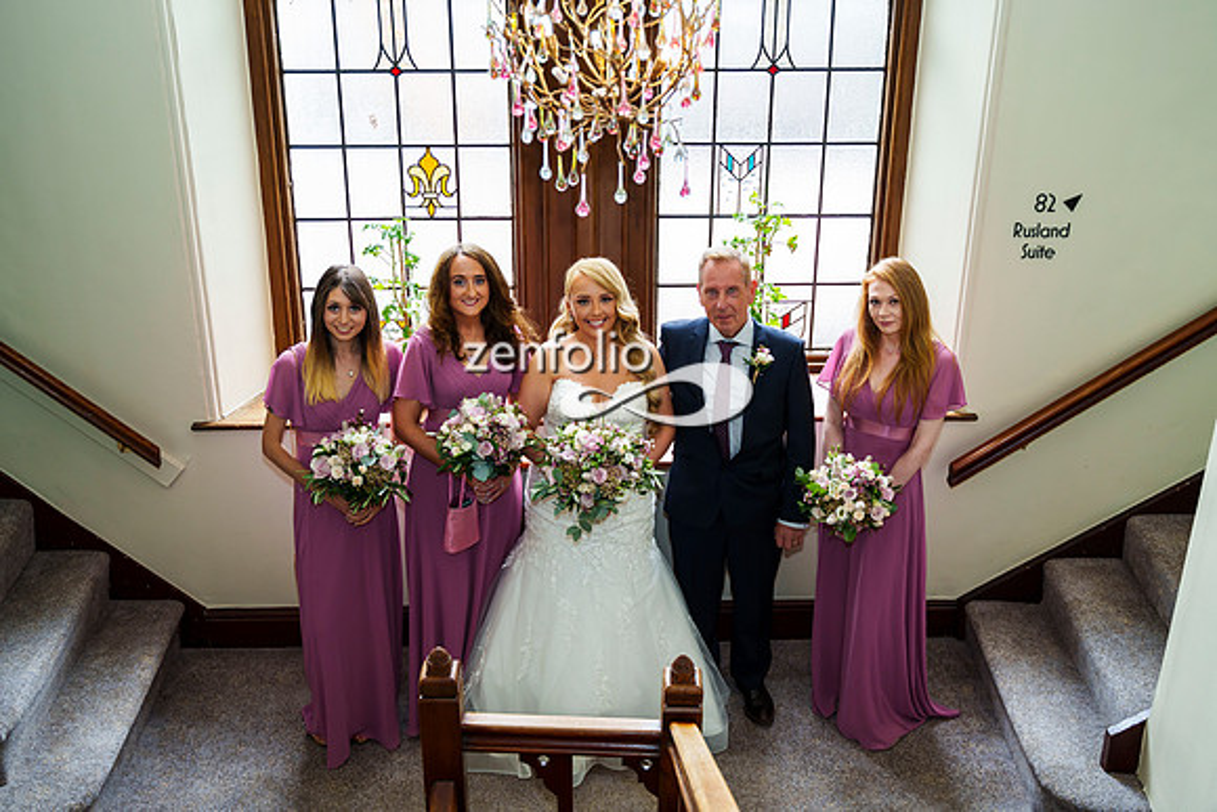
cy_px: 402
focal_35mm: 41
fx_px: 1378
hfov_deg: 47.6
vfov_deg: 32.8
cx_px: 614
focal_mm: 40
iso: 800
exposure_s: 1/250
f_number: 2.8
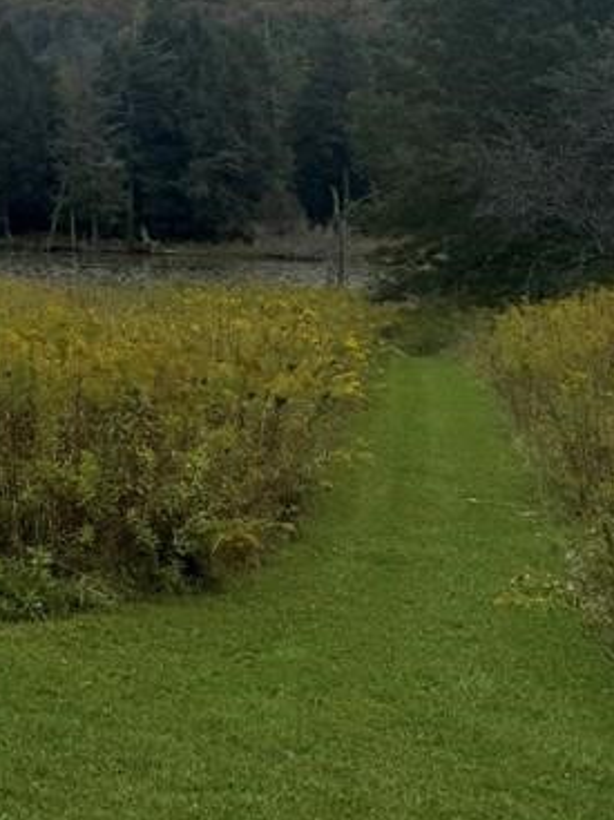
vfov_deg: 27.5
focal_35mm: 67
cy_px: 20
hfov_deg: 19.2
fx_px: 1585
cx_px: -310
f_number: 1.78
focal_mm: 6.76
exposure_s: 1/7937
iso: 80
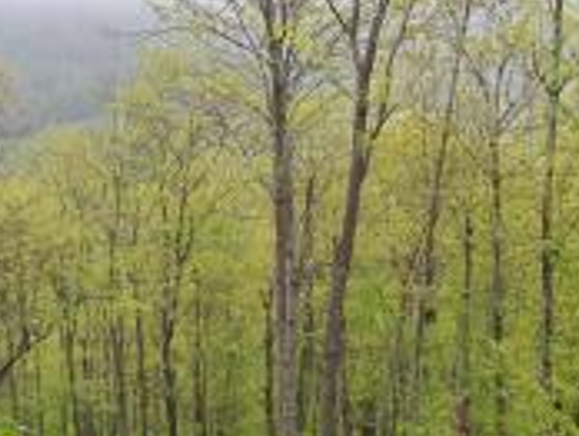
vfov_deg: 13.4
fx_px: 1842
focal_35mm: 110
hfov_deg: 17.9
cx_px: 250
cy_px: 30
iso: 64
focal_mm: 5.85
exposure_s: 1/125
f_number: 2.8
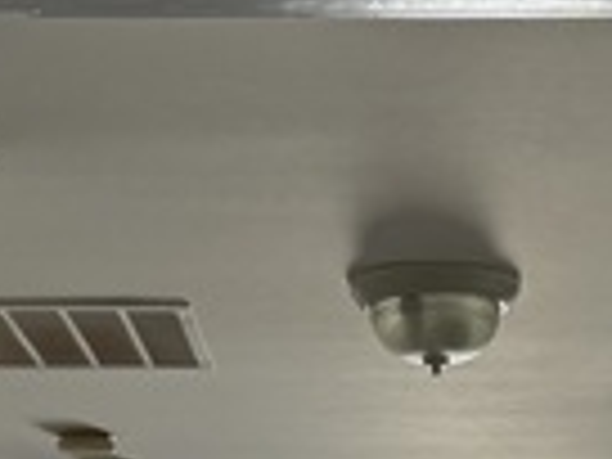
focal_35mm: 118
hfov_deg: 16.5
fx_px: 2086
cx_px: 518
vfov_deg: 10.5
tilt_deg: -5.2
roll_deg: +1.4
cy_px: 1172
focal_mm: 6.76
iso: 200
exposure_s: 1/120
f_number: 1.78
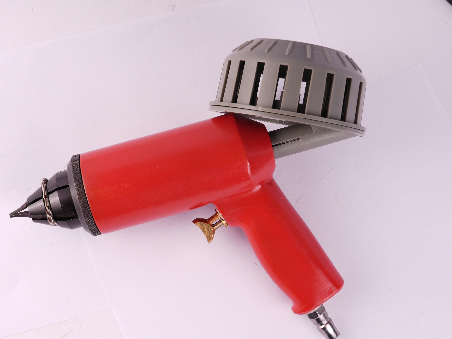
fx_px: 783
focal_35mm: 60
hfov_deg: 32.1
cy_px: 182
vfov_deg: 24.4
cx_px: 197
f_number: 11
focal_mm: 46
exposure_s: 1/160
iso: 80
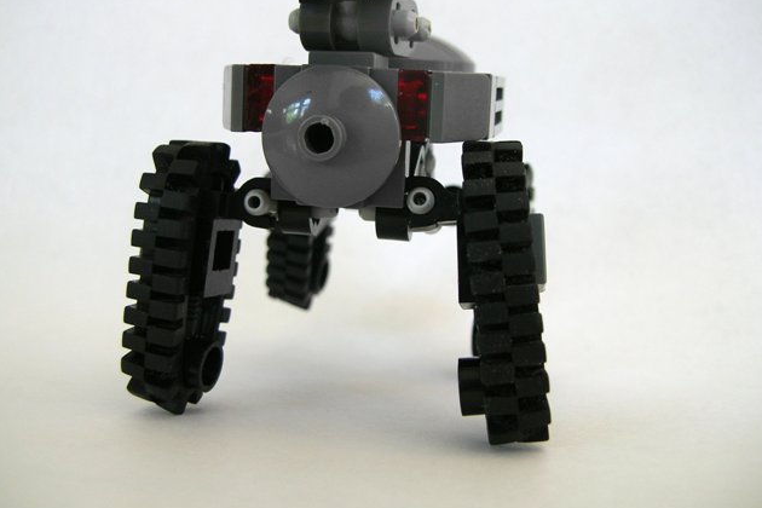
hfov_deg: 50.7
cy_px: 226
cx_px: 385
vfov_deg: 35.0
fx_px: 804
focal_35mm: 38
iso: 50
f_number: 2.7
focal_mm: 6
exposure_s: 1/26
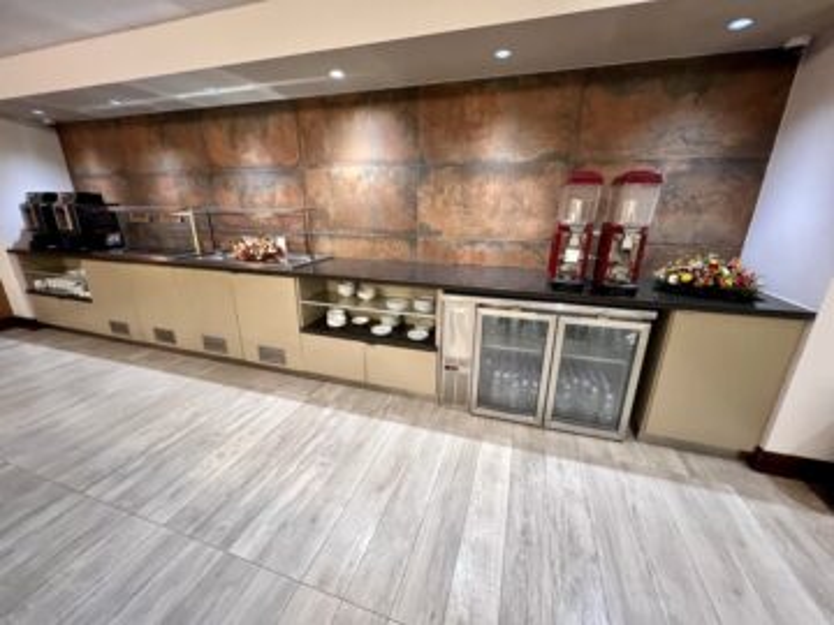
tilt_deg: -18.3
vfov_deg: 89.9
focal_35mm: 13
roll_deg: -0.7
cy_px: 312
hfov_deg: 106.2
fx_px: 313
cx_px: 417
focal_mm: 1.57
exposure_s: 1/40
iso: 800
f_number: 1.8
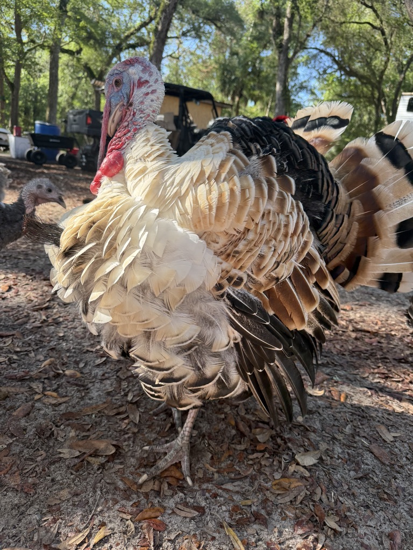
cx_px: 206
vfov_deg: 71.6
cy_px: 275
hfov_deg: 56.8
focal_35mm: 24
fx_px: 382
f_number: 1.78
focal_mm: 6.76
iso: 100
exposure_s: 1/654
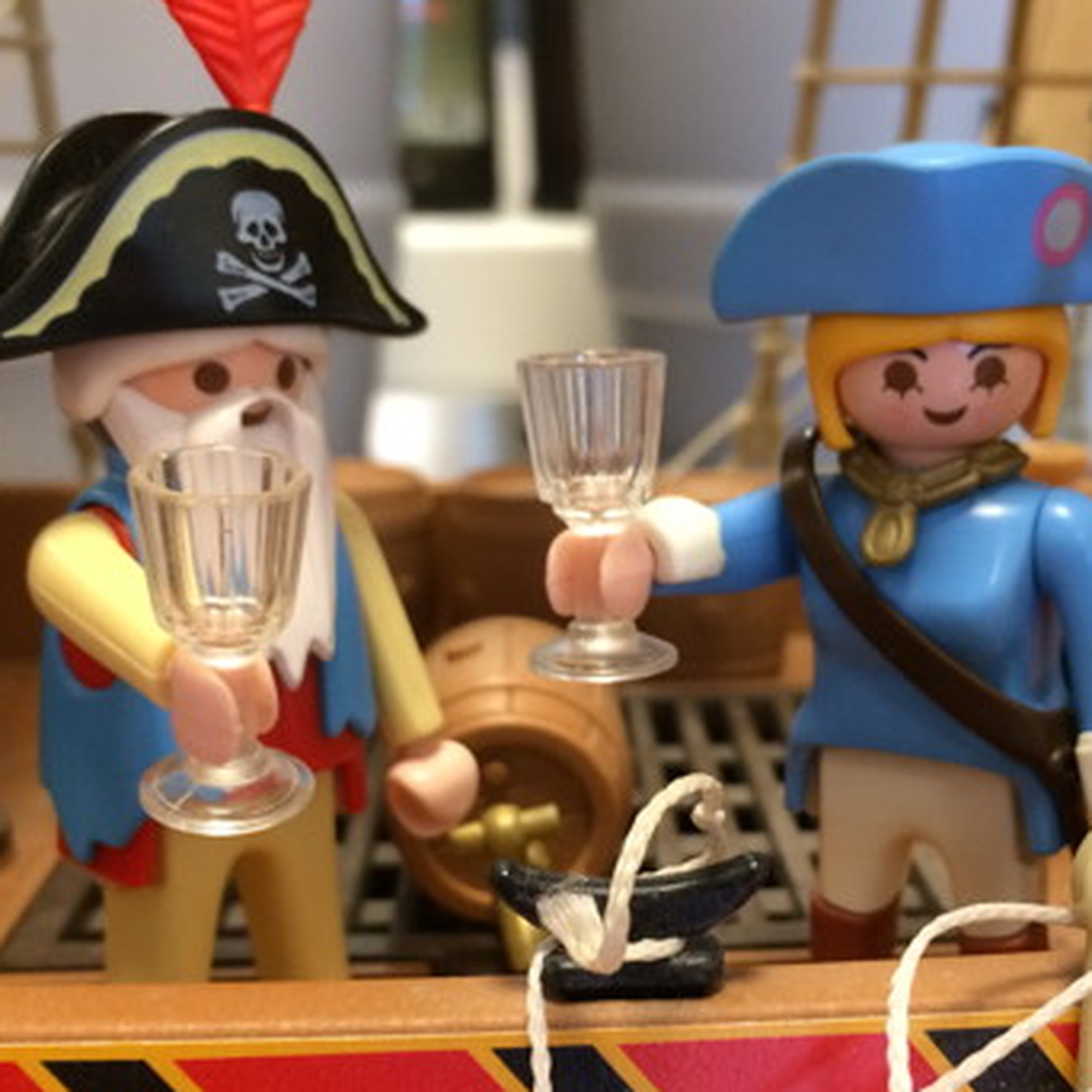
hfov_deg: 37.4
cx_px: 661
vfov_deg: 37.4
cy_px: 664
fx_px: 1606
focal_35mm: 45
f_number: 2.2
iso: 200
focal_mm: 4.15
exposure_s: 1/33
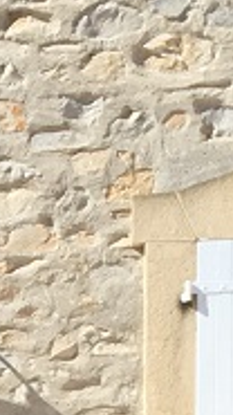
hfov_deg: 5.1
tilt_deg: +4.3
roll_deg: -0.3
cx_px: -350
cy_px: 921
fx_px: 2505
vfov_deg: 8.8
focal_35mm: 228
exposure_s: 1/1166
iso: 25
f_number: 2.2
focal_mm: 4.15
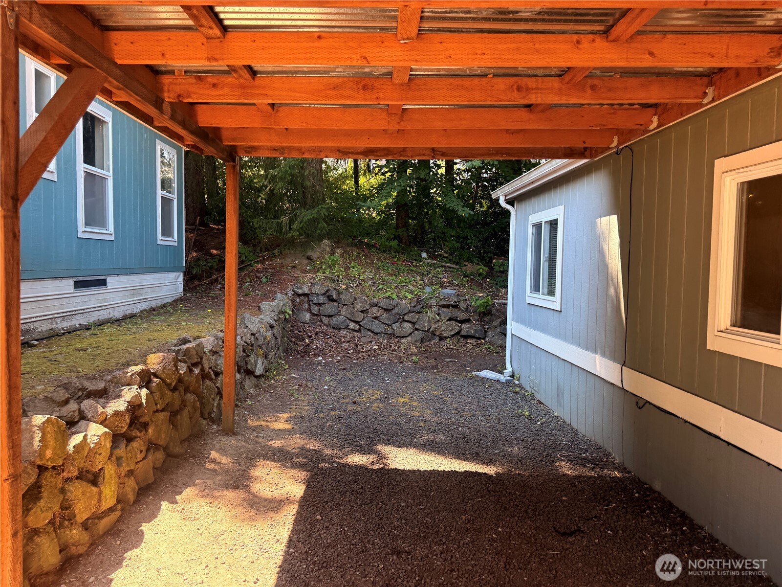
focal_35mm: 24
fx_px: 542
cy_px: 294
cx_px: 391
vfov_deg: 56.8
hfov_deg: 71.6
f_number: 1.78
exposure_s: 1/243
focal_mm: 6.76
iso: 125
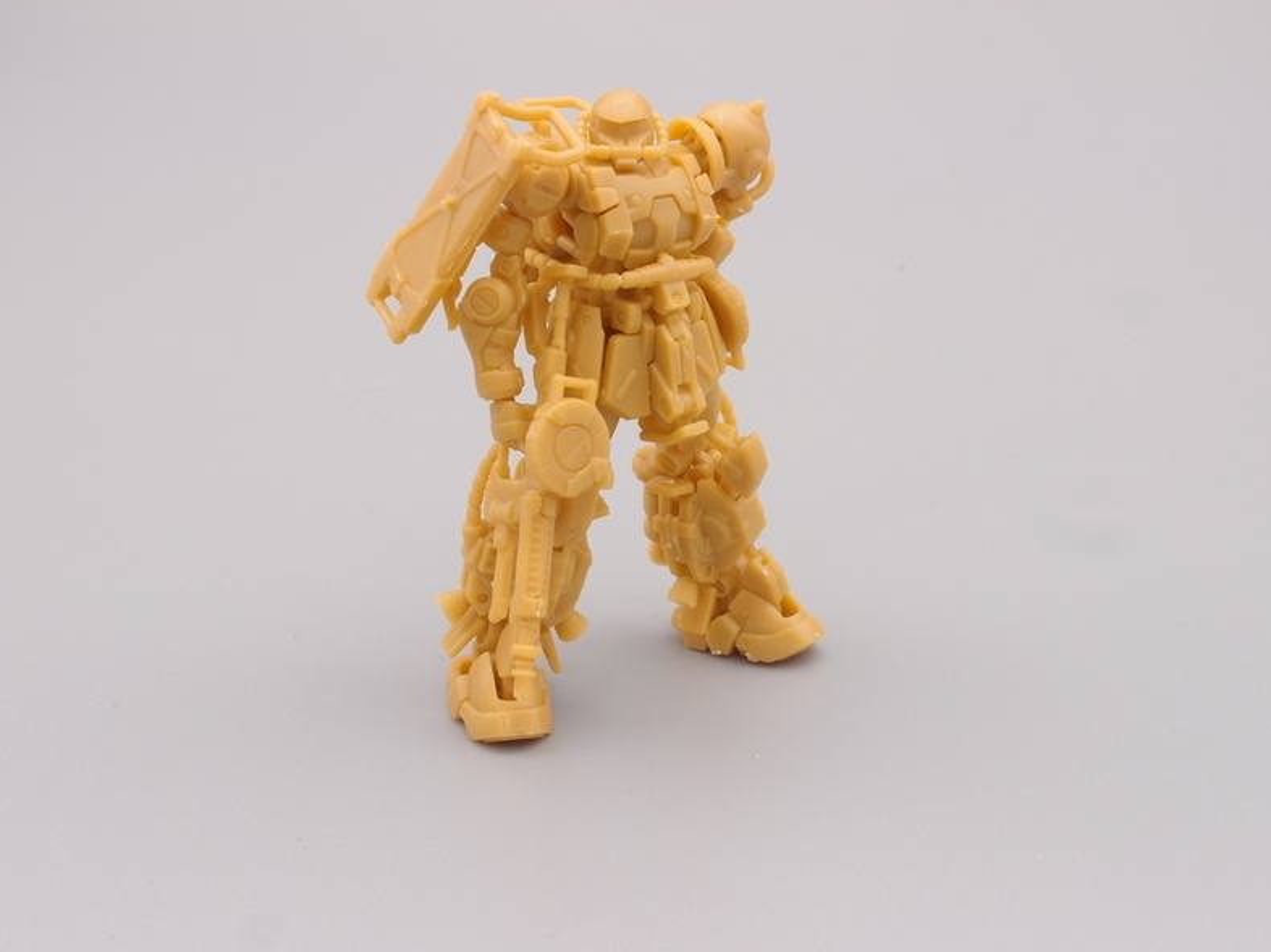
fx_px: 2056
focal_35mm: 56
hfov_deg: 34.4
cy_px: 469
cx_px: 632
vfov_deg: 26.1
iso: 100
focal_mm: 11.84
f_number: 8
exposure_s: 1/10
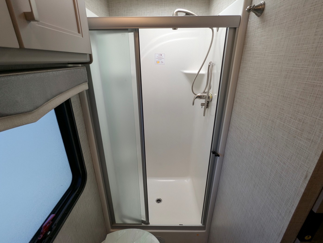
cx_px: 162
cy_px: 122
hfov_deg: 94.4
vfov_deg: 78.2
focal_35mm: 16
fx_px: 149
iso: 63
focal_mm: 2.35
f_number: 2.2
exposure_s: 1/177
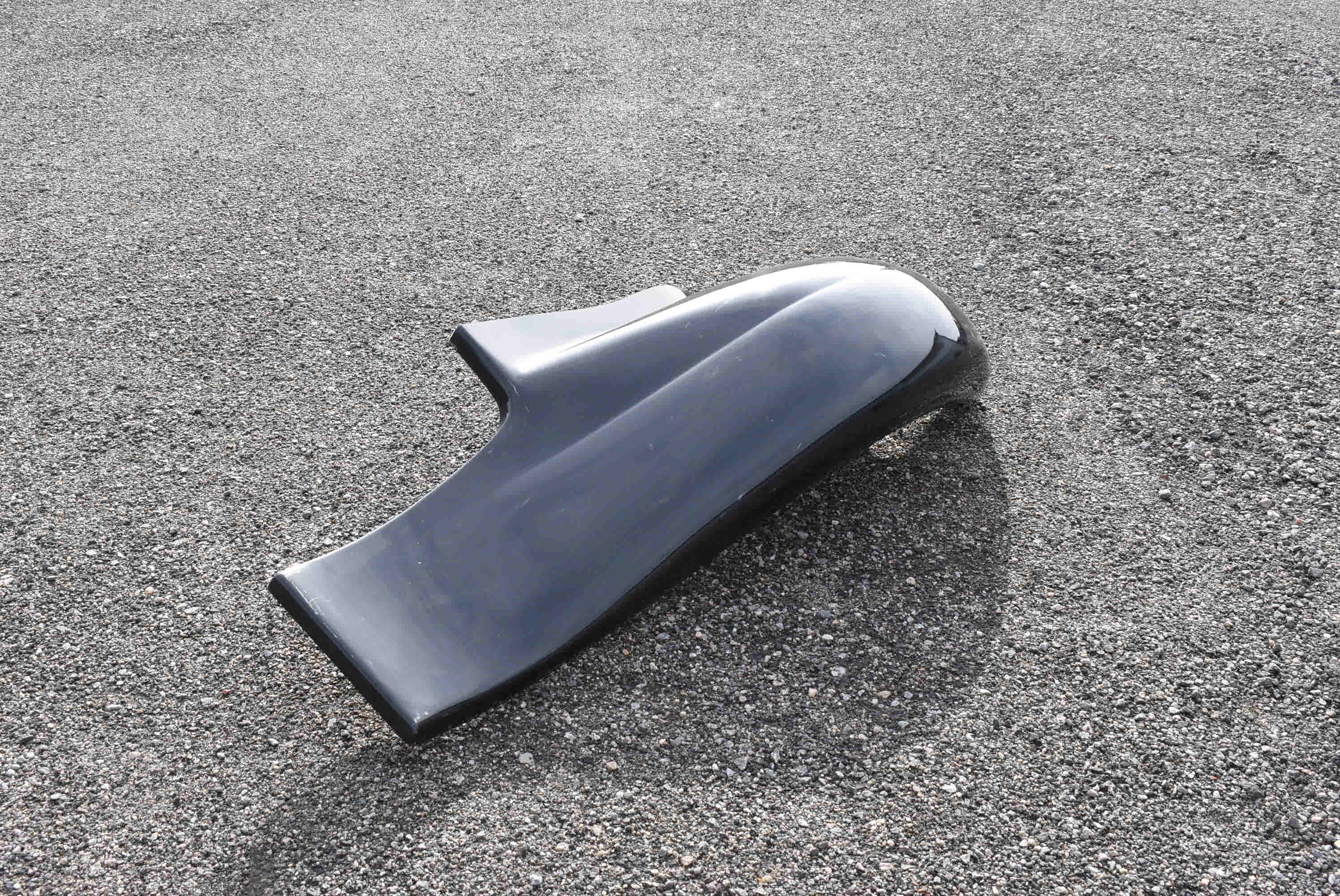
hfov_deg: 47.9
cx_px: 670
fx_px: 1509
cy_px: 448
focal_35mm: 40
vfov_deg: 33.1
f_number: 13
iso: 1250
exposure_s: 1/640
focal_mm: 27
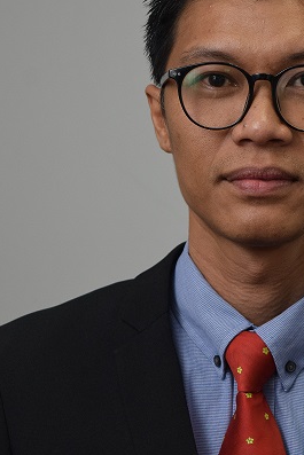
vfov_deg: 13.2
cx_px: 256
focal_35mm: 156
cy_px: 227
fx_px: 1973
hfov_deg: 8.8
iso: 640
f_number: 5.6
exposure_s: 1/50
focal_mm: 55
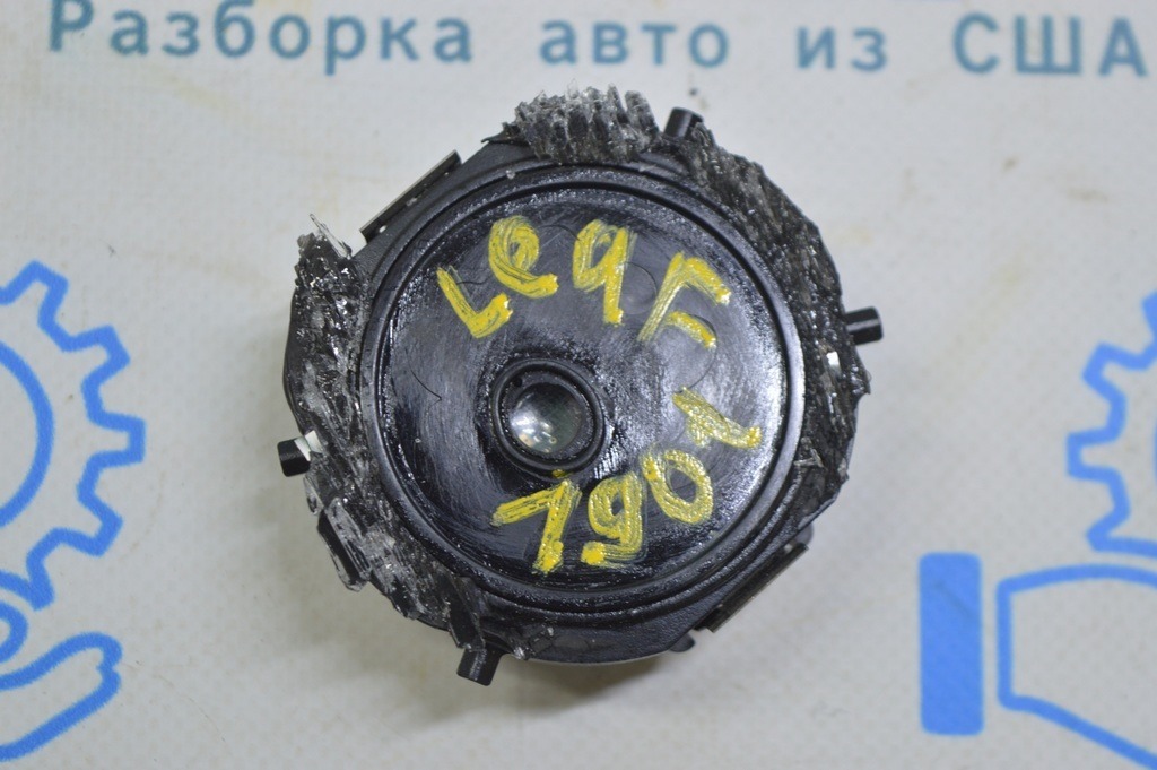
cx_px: 578
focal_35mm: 78
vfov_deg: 17.5
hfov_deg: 26.0
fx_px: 2505
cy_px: 385
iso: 400
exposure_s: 1/25
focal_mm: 52
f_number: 5.6
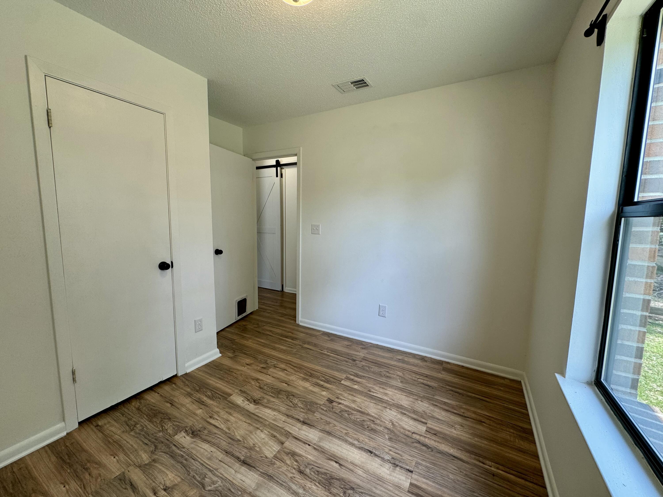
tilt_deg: -6.9
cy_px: 248
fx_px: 268
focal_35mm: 14
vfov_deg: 85.7
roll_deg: -0.9
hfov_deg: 102.1
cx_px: 332
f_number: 2.2
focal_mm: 2.22
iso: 80
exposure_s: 1/120
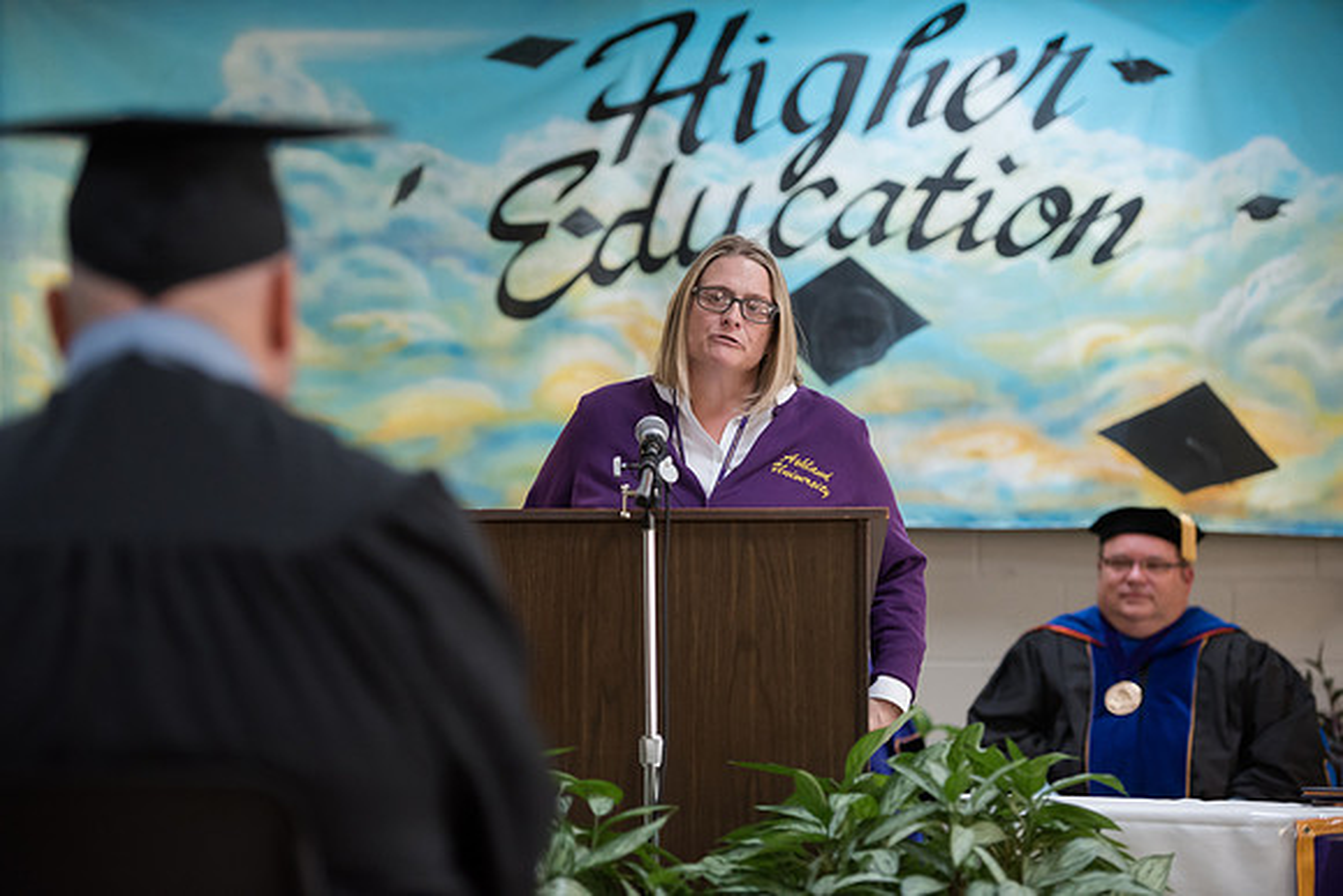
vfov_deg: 12.5
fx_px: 4104
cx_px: 672
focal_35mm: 110
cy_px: 448
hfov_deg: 18.6
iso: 2500
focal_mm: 110
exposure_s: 1/200
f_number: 2.8
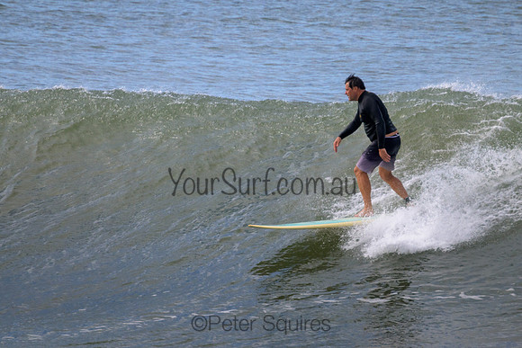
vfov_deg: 1.3
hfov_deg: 2.0
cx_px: 255
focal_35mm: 1051
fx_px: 15242
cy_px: 144
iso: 1000
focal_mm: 800
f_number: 11
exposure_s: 1/2000
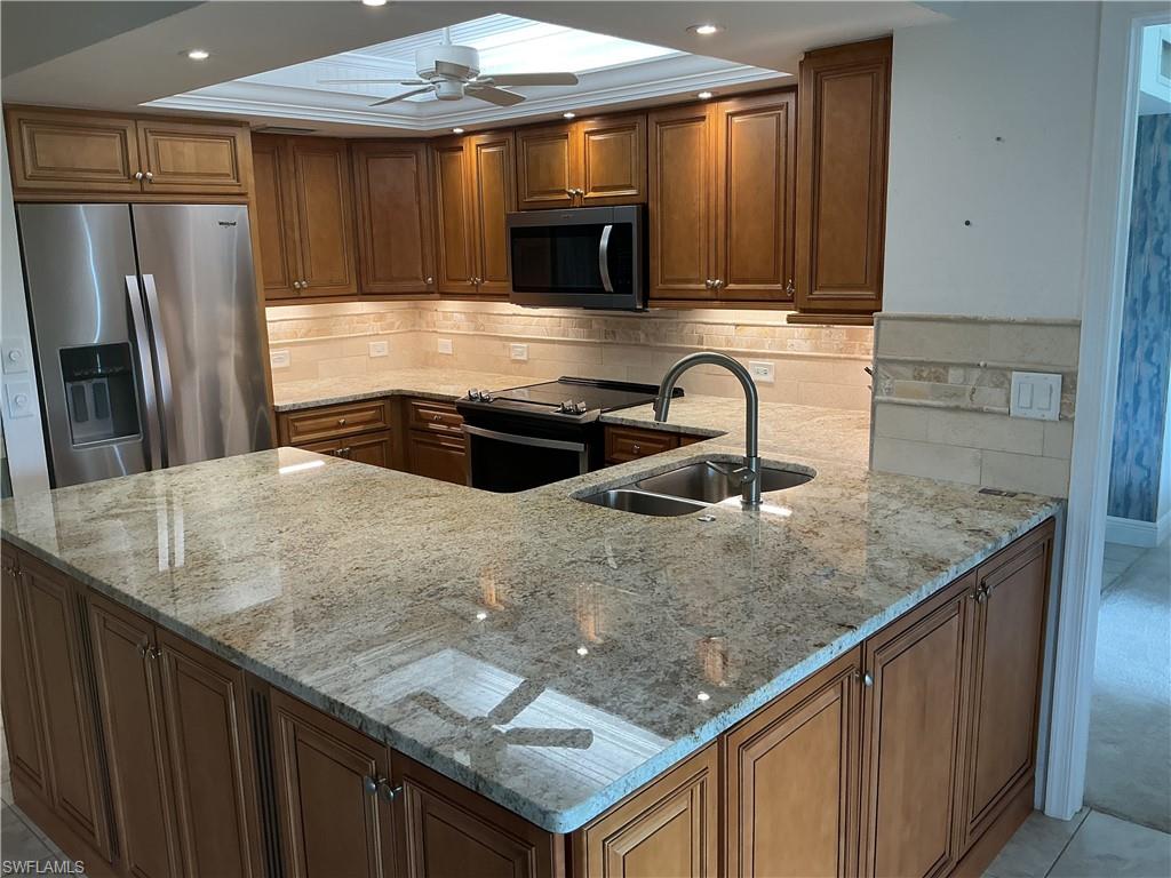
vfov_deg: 48.2
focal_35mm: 29
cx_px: 586
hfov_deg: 61.7
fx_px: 981
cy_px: 439
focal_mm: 3
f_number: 1.8
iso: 50
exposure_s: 1/60
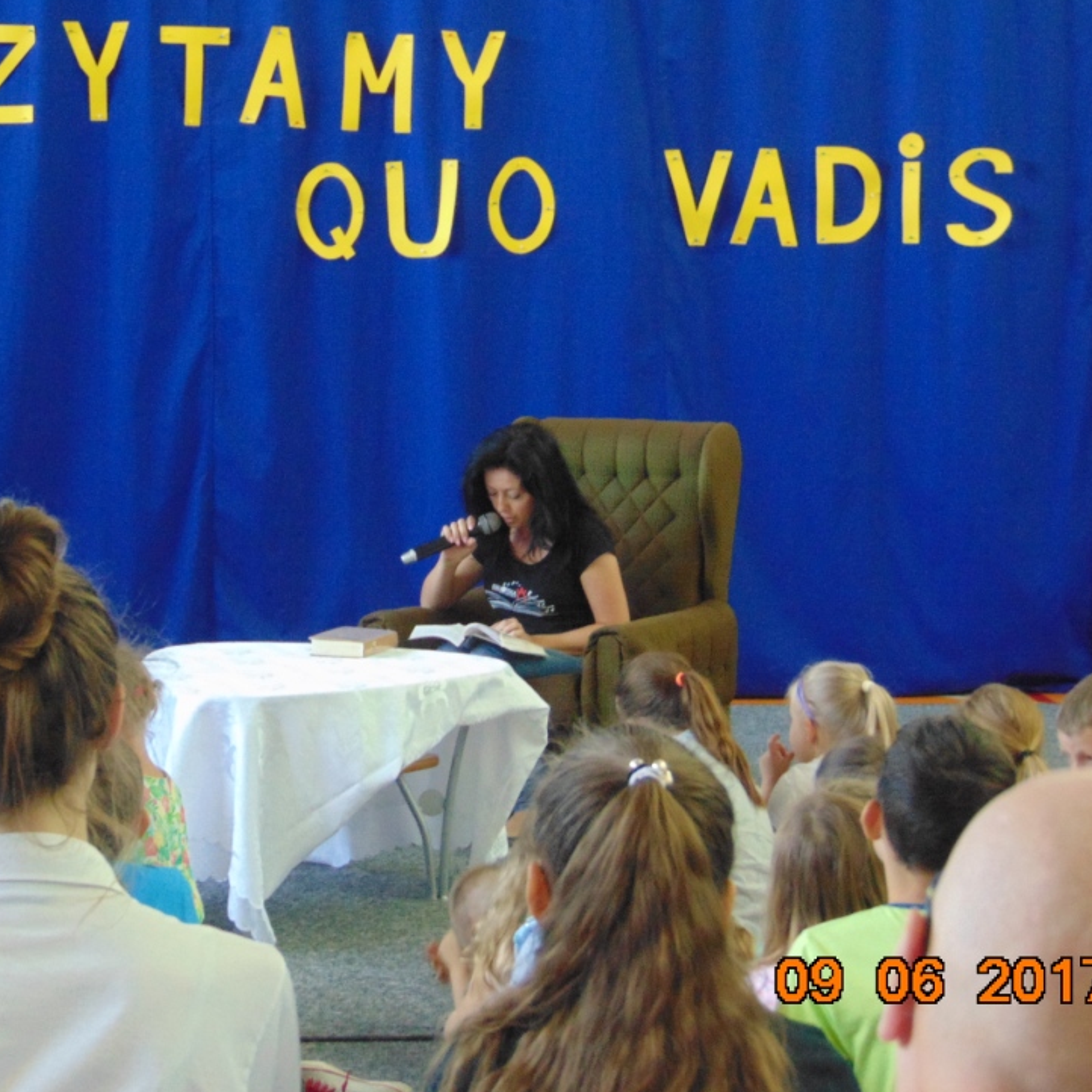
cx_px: 430
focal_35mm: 89
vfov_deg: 19.5
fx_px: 3176
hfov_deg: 19.5
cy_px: 522
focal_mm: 12.8
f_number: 3.7
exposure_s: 1/13
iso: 400
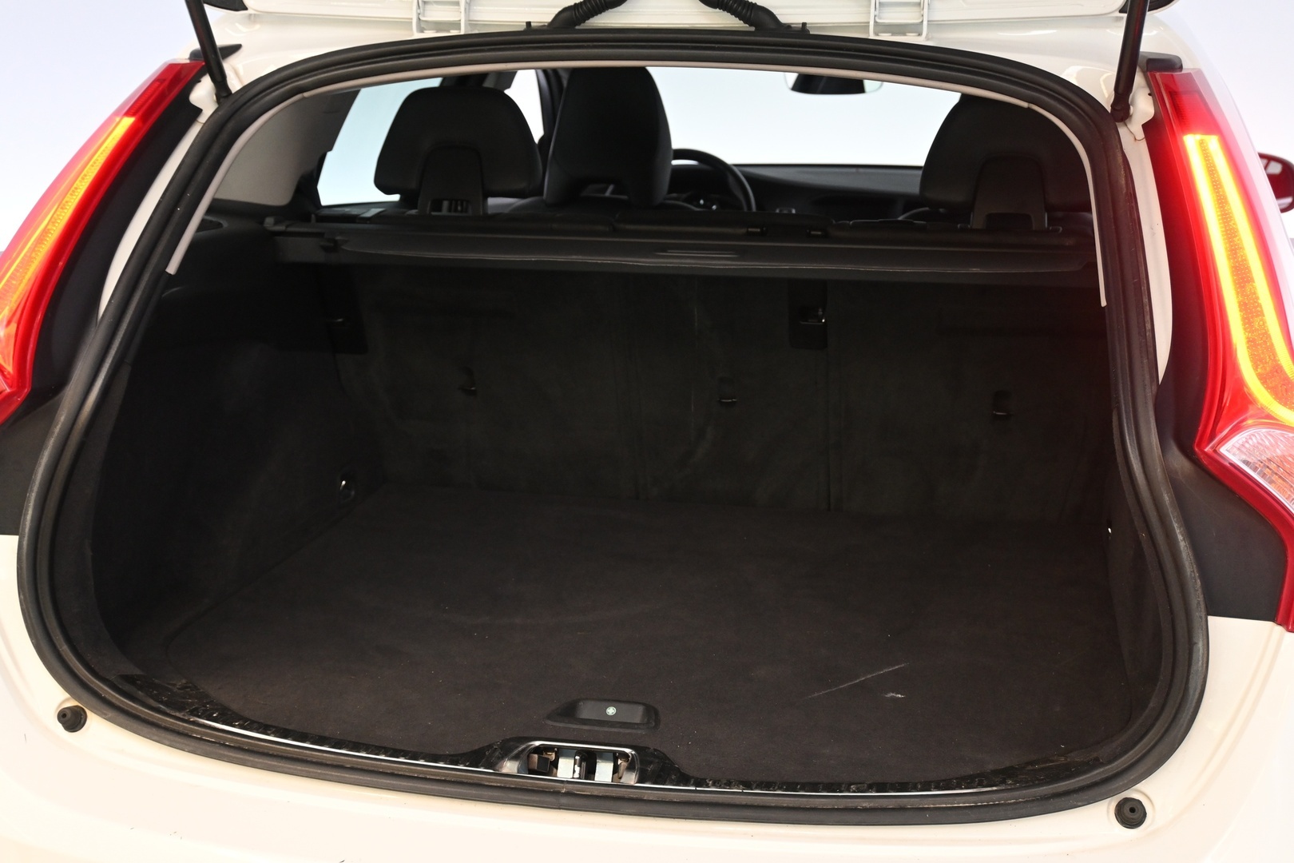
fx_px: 1644
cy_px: 432
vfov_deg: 29.4
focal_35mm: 46
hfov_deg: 43.0
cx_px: 647
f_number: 4.8
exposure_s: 1/50
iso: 1400
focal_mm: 30.5
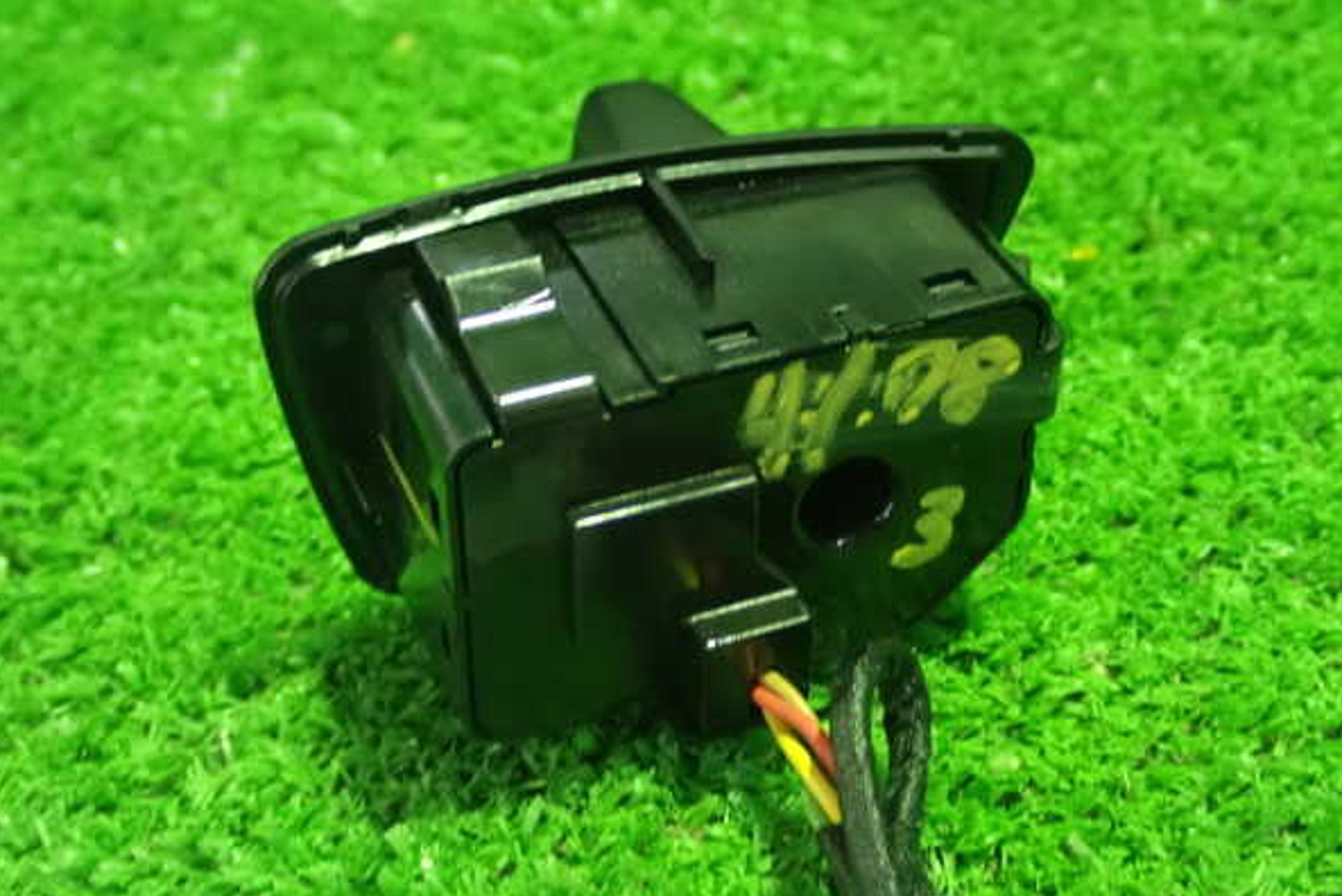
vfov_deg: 22.3
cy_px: 450
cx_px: 665
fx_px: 2275
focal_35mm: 61
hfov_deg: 32.9
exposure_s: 1/13
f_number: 3.5
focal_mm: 10.35
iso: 1600
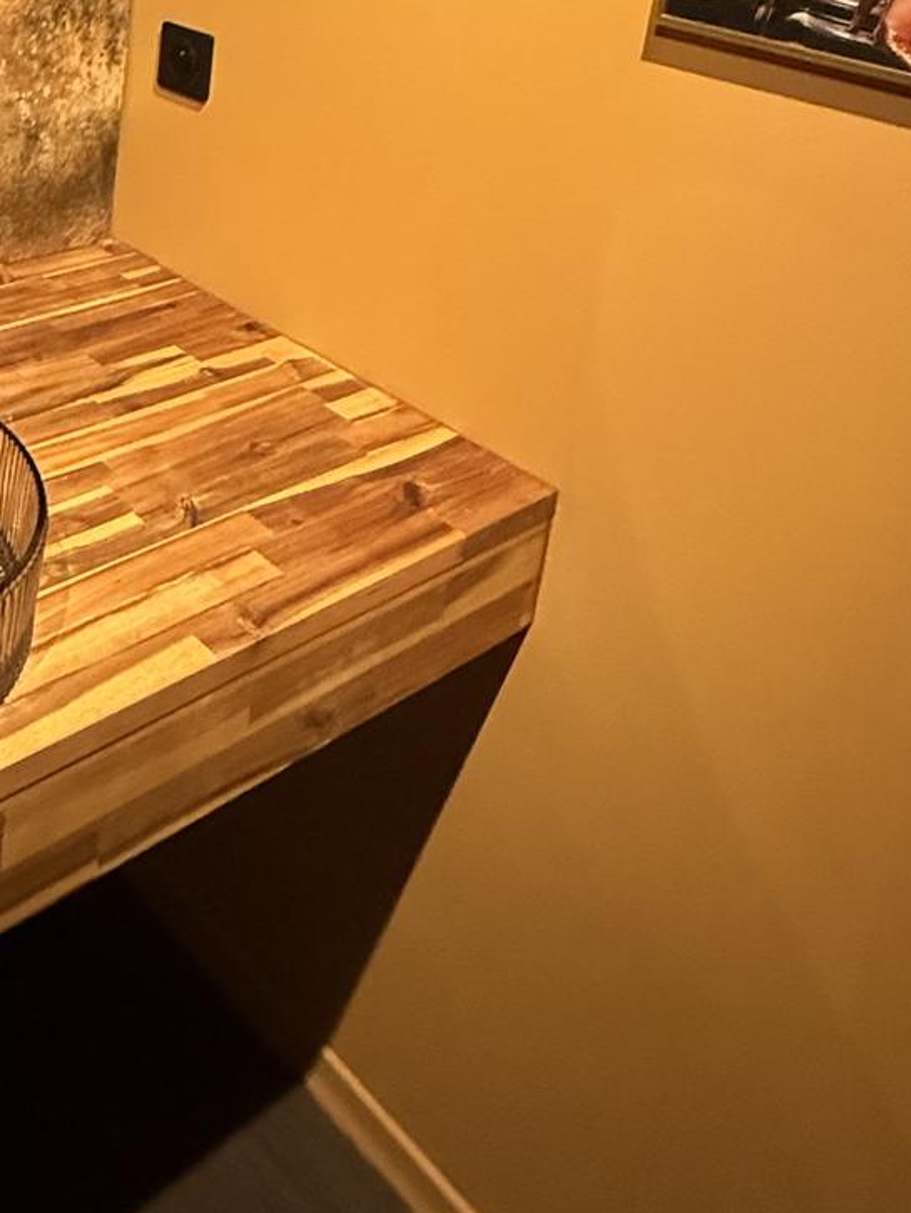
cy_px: -3
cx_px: -67
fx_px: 1298
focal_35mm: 37
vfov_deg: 43.0
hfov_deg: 34.1
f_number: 2.2
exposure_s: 1/50
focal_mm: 2.22
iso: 1250
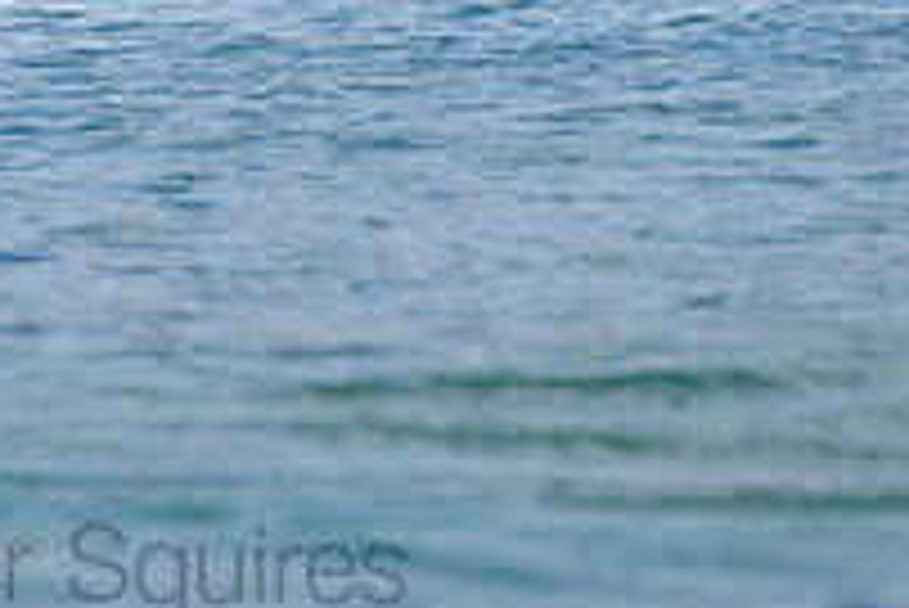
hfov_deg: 1.2
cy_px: -378
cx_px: 201
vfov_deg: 0.8
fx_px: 44420
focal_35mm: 1758
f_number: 5.6
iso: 220
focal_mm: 500
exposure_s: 1/2000
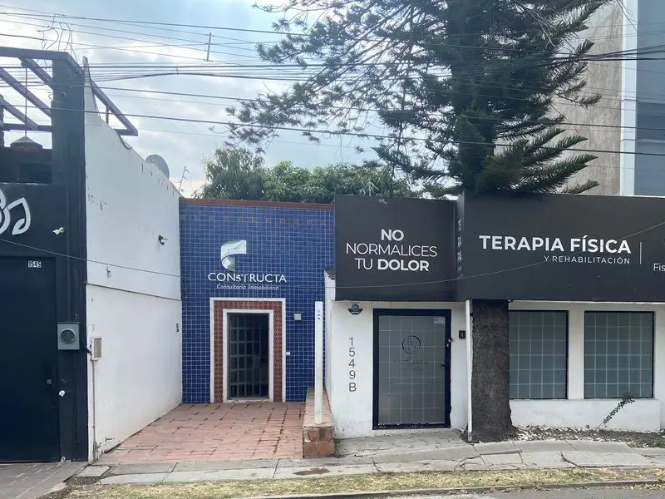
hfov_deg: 46.6
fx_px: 749
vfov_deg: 36.3
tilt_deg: -1.8
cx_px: 474
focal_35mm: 39
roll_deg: -0.6
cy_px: 345
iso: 32
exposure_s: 1/1007
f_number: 1.8
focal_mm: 4.25
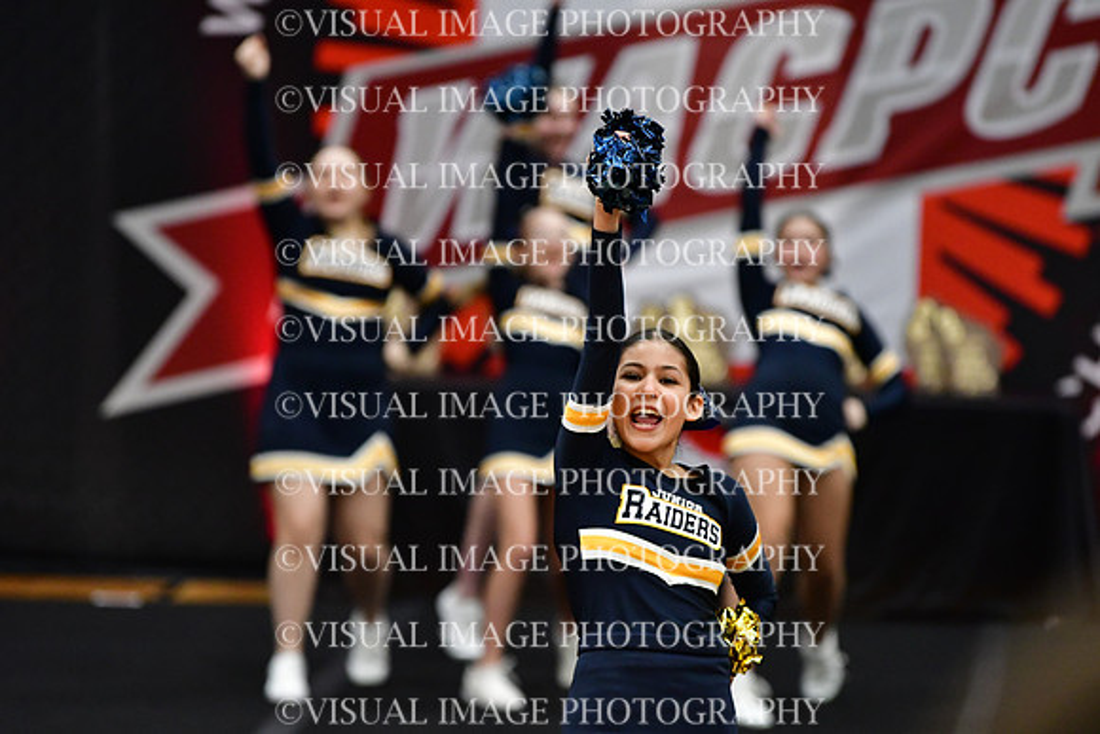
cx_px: 550
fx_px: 7793
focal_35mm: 255
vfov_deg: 5.4
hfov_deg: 8.1
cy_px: 367
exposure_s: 1/800
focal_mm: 170
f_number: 2.8
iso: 4000
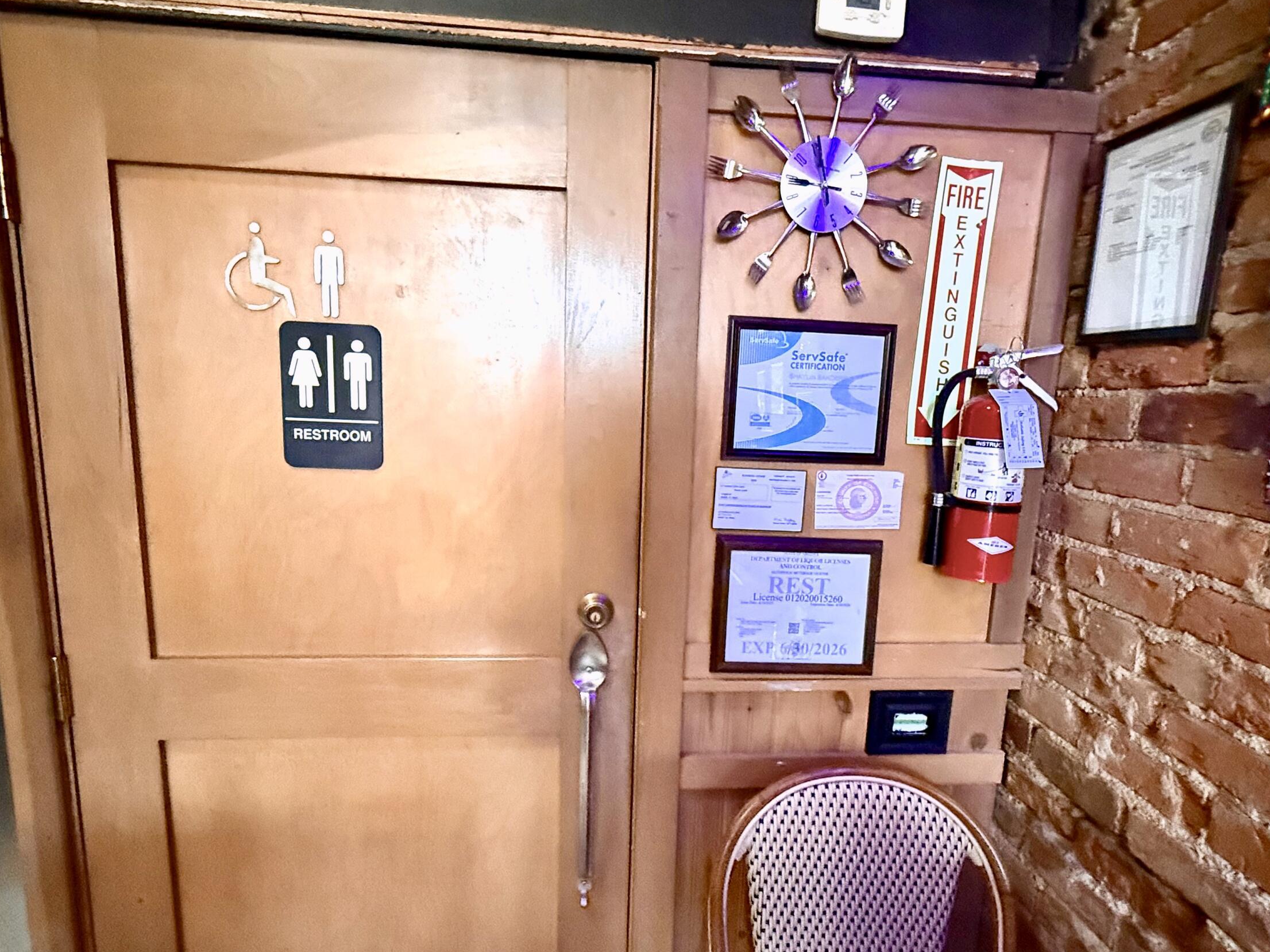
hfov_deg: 84.7
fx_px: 697
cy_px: 511
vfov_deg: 68.6
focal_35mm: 19
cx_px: 650
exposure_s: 1/60
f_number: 2.2
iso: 1250
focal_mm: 2.22
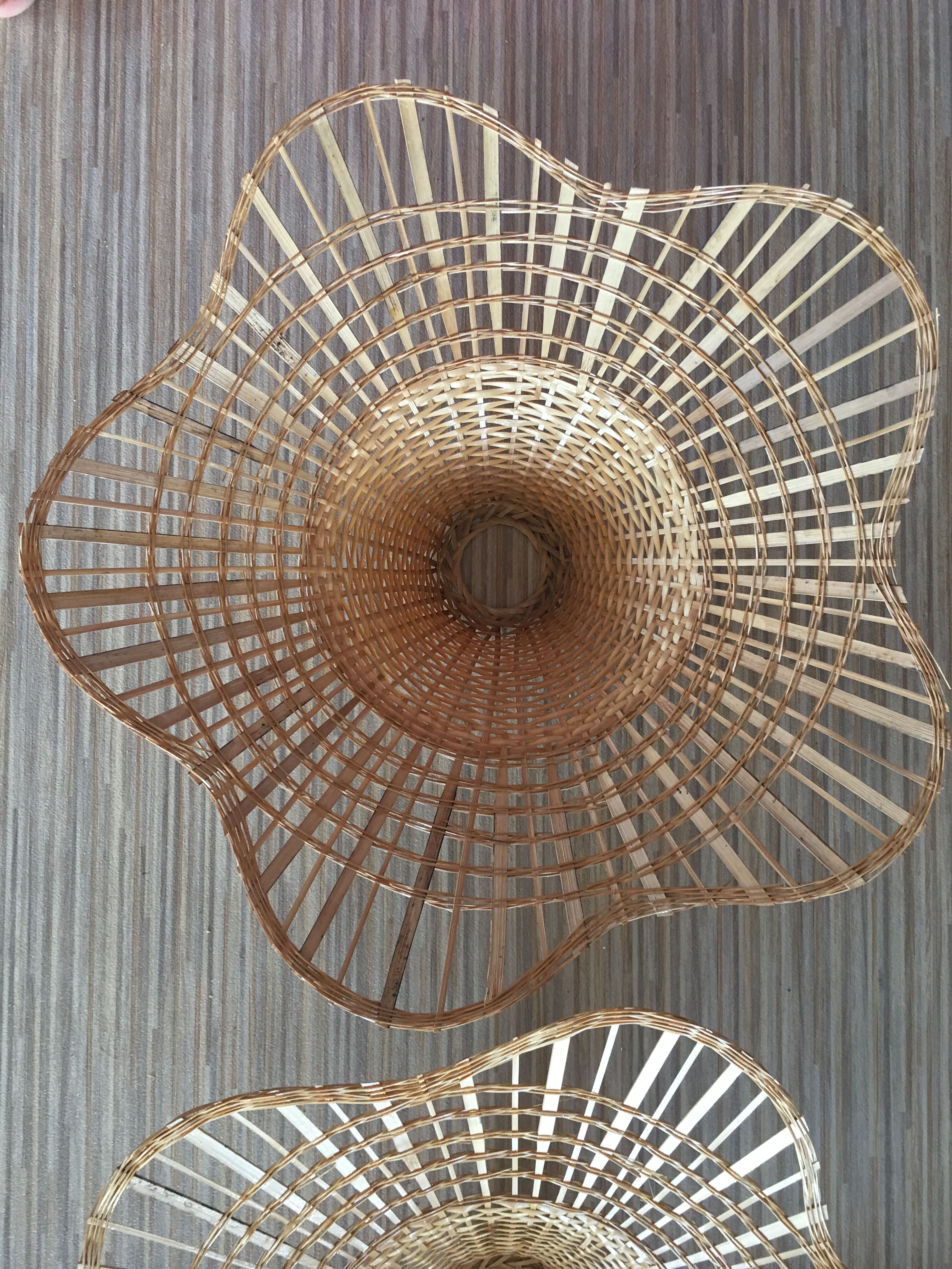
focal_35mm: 29
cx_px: 476
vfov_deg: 61.7
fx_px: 1063
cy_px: 634
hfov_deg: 48.2
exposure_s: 1/17
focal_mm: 4.15
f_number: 2.2
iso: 50
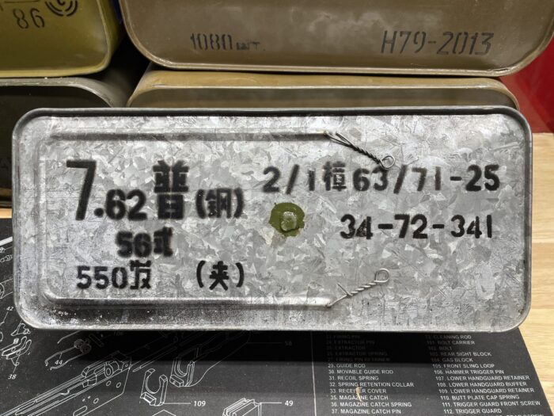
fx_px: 416
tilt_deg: -46.5
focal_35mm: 26
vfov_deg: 53.1
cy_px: 208
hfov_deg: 67.3
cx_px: 277
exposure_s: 1/120
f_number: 1.6
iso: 100
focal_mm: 4.2
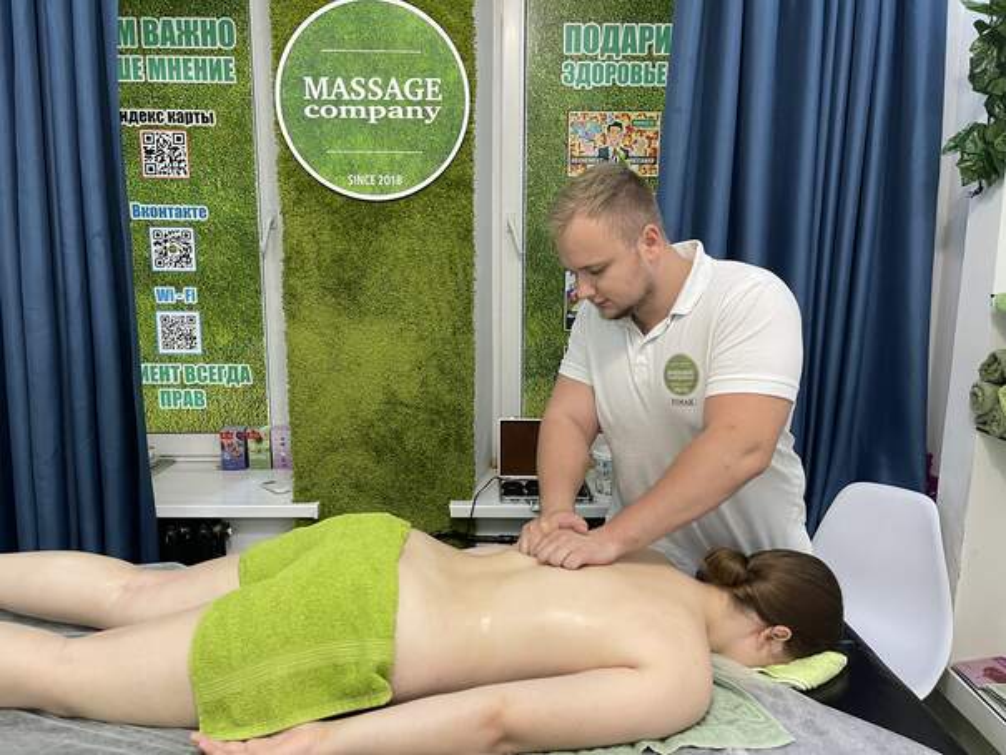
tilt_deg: -10.8
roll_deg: -0.2
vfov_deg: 54.9
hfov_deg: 69.4
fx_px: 727
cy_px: 378
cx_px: 503
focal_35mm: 25
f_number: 1.6
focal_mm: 5.1
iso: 250
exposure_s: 1/50
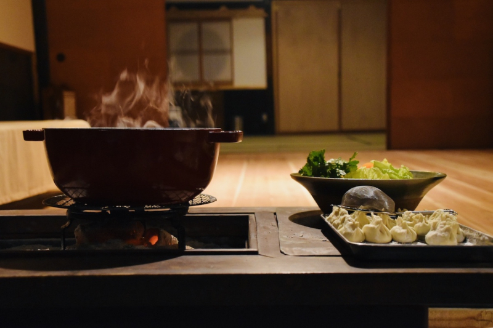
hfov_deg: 46.4
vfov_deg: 31.9
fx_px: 575
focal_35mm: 42
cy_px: 164
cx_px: 246
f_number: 4
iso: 3200
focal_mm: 28
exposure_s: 1/40
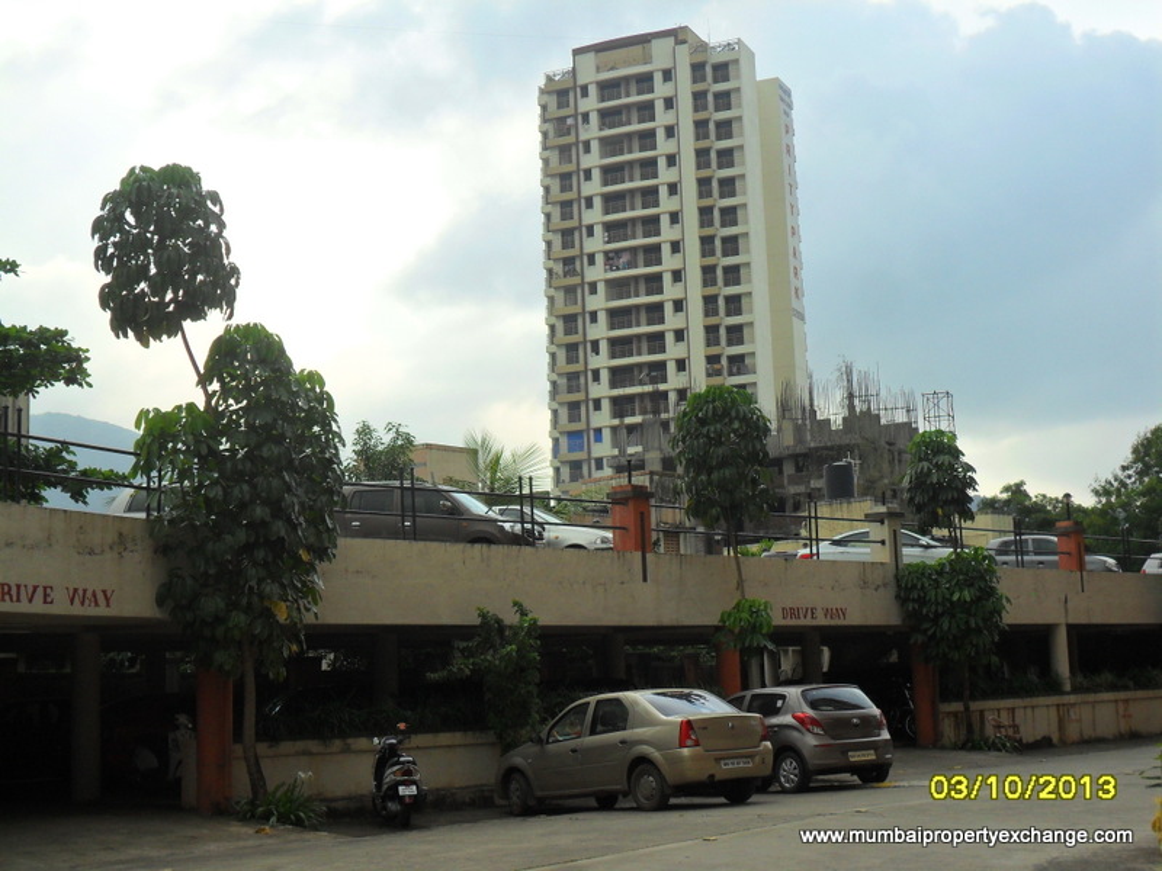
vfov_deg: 28.0
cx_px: 581
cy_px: 436
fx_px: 1746
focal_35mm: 52
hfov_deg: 36.8
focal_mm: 9.3
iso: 100
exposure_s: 1/500
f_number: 5
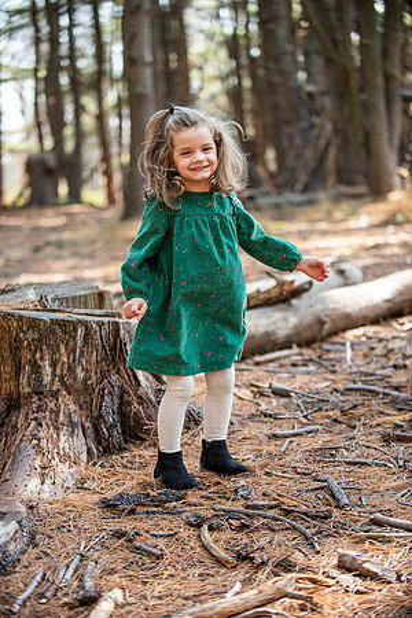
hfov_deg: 17.1
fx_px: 1373
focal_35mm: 80
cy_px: 309
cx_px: 206
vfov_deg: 25.4
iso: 800
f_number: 2.8
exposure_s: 1/800
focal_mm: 80
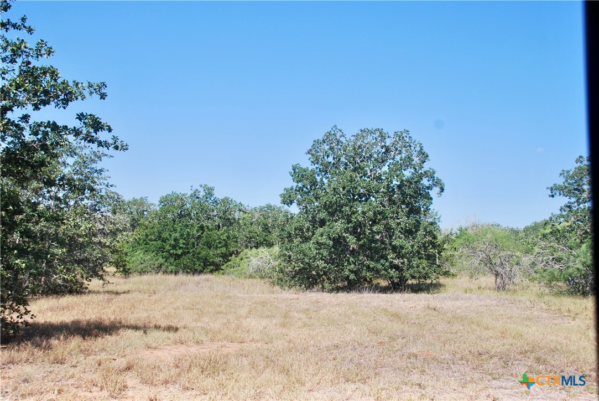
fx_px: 724
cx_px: 300
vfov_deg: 30.9
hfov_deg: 44.9
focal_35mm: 44
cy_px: 200
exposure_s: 1/250
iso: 100
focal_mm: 29
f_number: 8
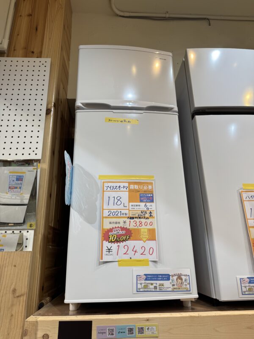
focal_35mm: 24
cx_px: 127
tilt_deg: +19.6
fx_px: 235
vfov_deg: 71.6
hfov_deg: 56.8
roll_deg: +1.4
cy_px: 170
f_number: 1.78
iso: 64
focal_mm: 6.76
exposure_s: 1/120
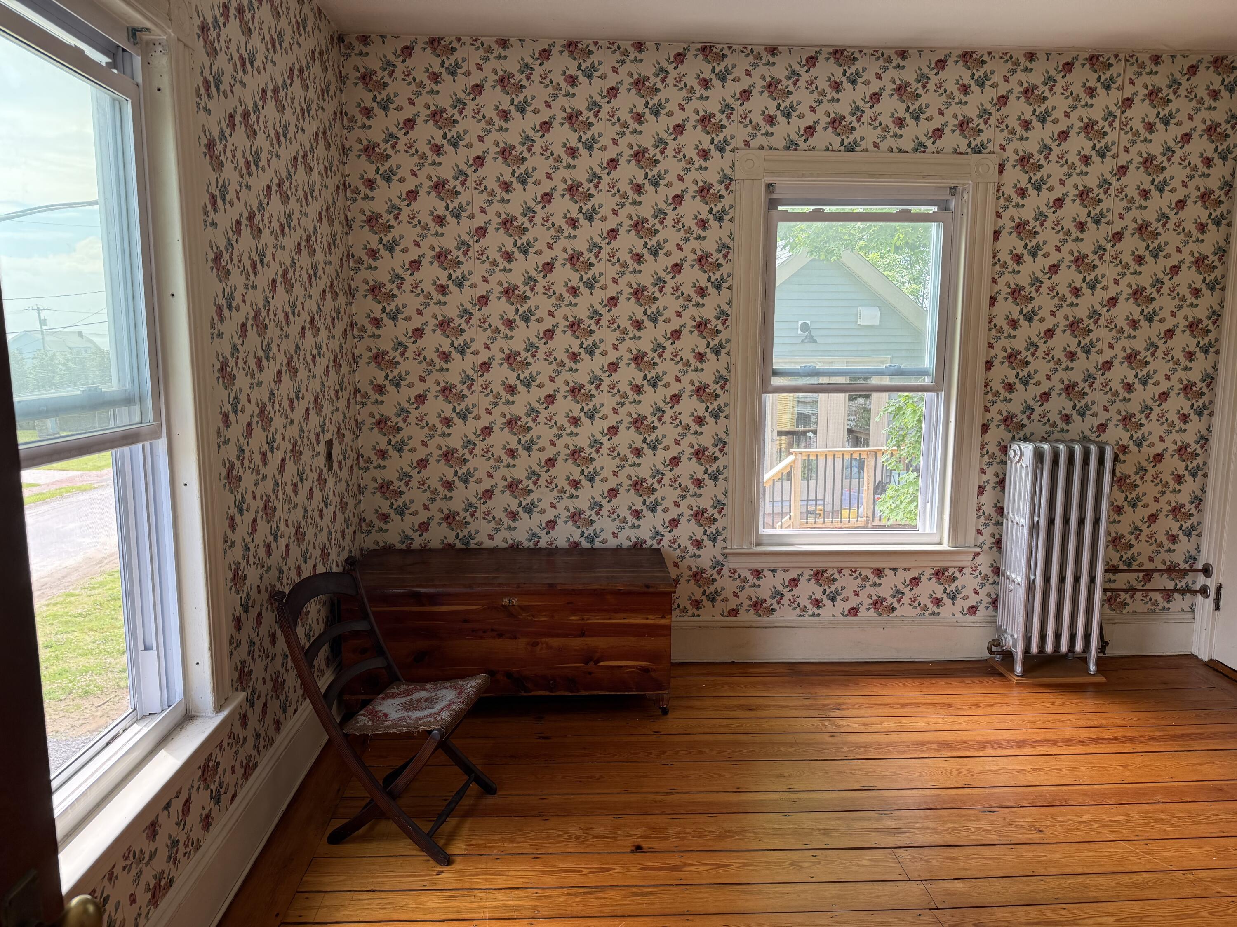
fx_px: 858
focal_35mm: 24
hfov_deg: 71.6
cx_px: 618
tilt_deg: -6.8
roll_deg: +0.2
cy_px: 464
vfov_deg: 56.8
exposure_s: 1/237
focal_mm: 6.76
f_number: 1.78
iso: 160
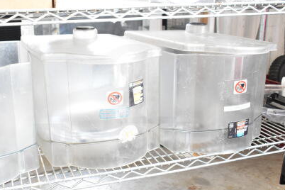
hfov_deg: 41.1
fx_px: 378
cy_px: 101
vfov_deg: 28.2
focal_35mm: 48
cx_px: 112
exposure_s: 1/80
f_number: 4.5
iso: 1600
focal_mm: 21
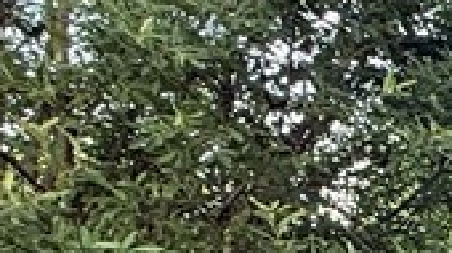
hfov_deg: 14.5
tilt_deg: -8.6
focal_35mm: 92
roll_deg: +0.0
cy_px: 525
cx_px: 1103
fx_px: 1101
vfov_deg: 11.6
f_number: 2.2
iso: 100
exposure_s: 1/99
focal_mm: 2.22
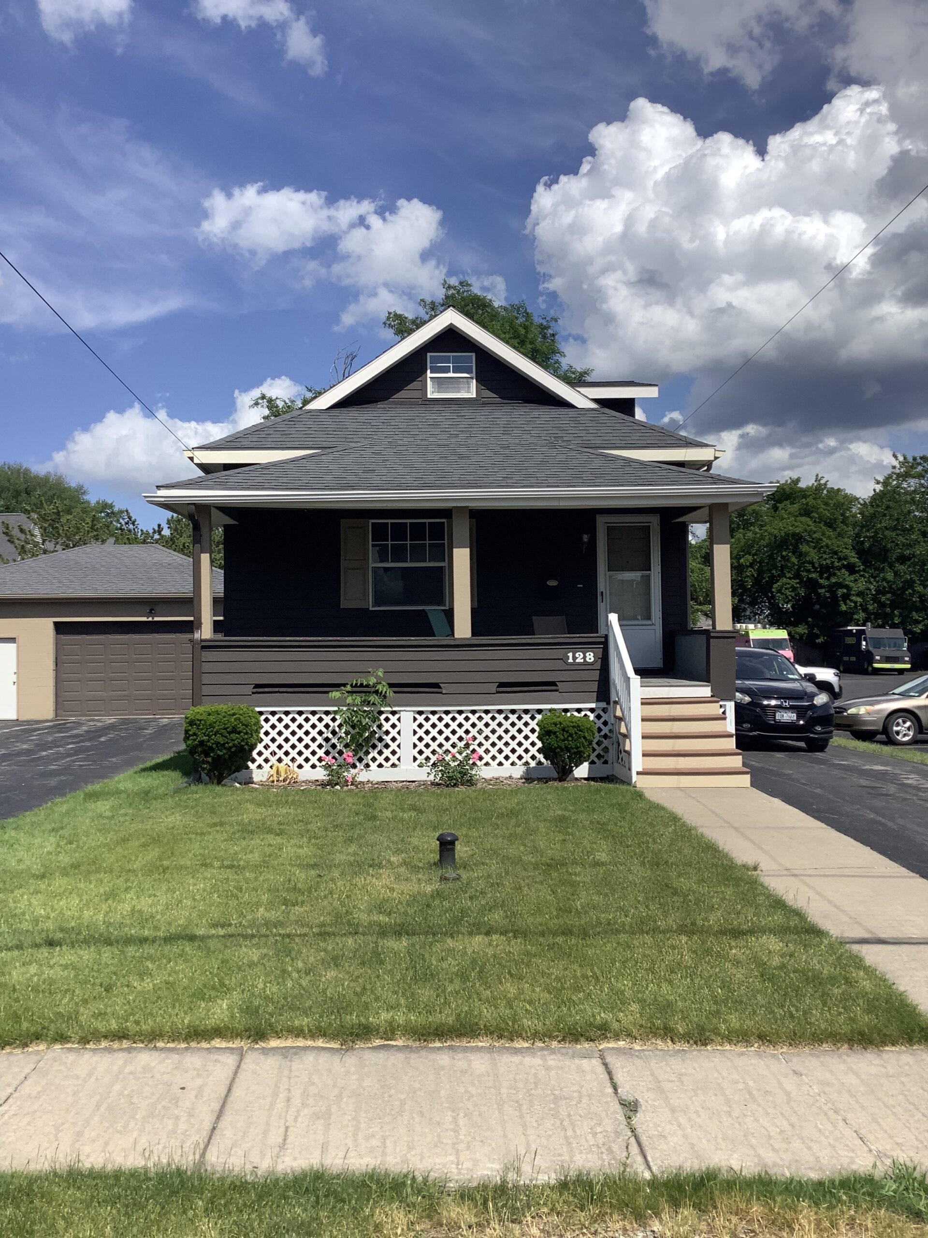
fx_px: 1108
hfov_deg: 45.4
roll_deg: -1.1
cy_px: 619
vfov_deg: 58.4
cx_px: 464
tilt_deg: +2.0
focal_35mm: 31
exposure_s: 1/2092
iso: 25
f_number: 2.4
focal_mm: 3.3
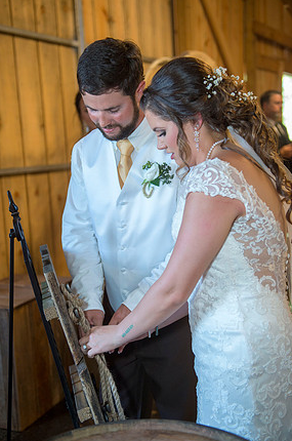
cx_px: 143
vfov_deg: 44.6
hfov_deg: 30.4
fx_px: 537
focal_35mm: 44
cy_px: 219
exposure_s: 1/160
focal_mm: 42
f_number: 2.8
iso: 1600
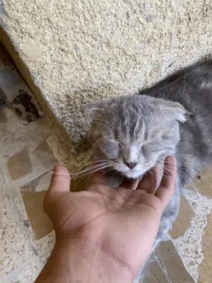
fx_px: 212
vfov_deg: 67.3
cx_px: 106
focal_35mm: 26
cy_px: 142
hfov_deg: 53.1
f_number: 1.8
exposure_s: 1/121
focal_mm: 4.25
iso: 80
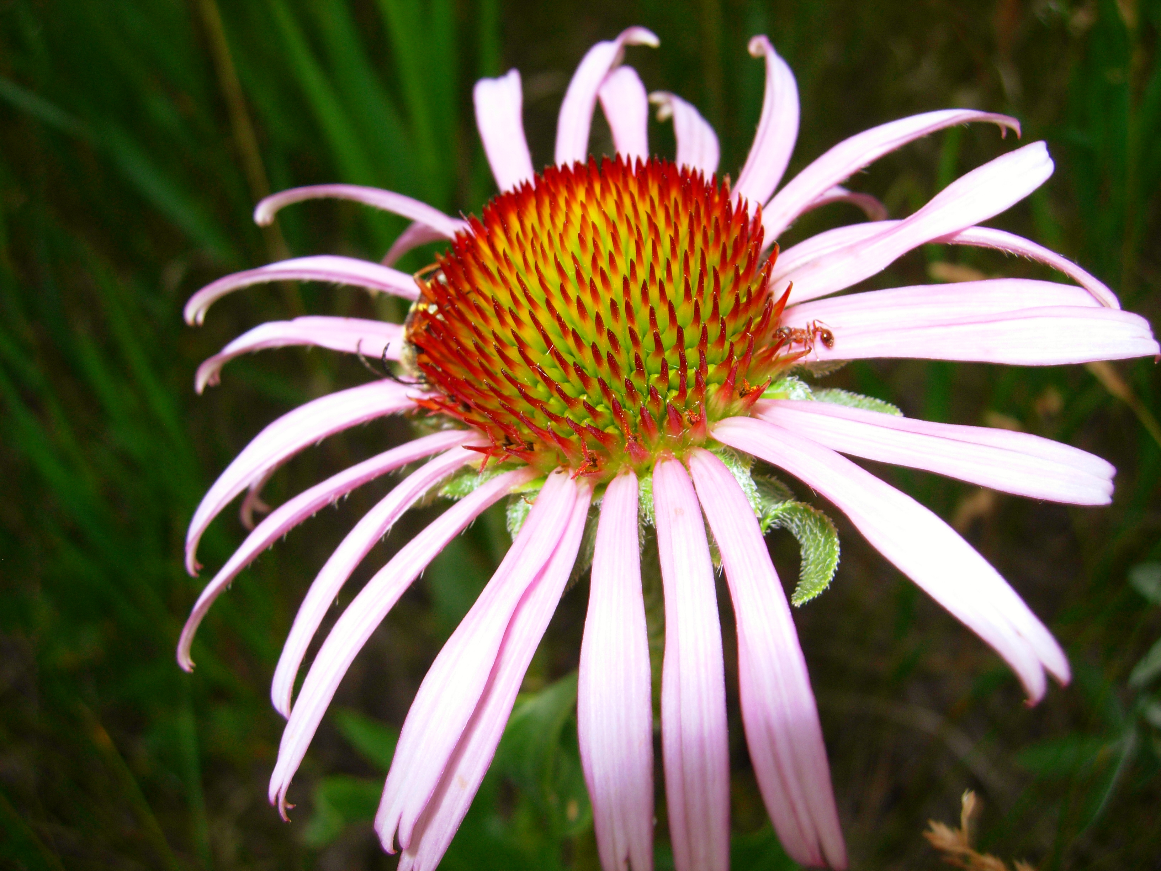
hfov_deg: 51.4
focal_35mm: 36
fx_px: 1207
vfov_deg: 39.7
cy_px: 436
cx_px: 580
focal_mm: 7.5
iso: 50
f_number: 3.8
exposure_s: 1/45.2
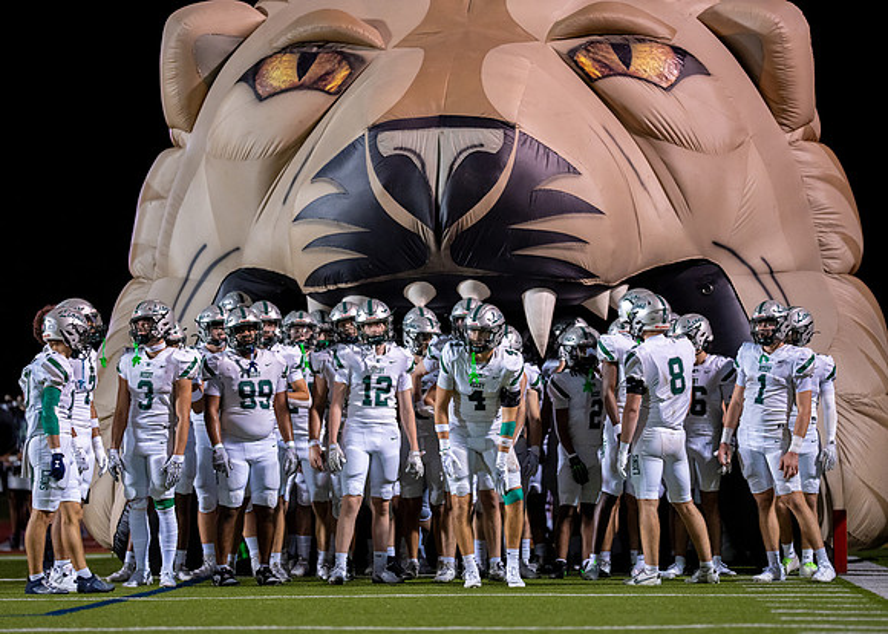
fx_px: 3782
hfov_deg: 13.4
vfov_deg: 9.6
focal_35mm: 150
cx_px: 463
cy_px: 322
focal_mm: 135
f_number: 1.8
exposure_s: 1/1000
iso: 1600
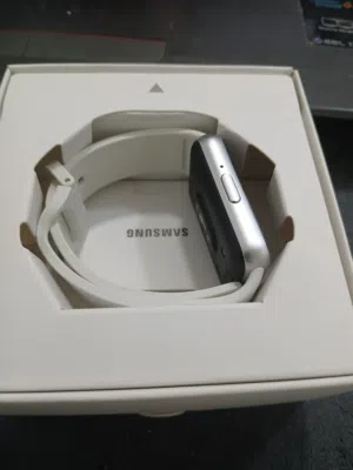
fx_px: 354
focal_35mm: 26
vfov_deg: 67.3
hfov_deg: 53.1
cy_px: 235
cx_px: 176
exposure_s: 1/50
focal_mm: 3.98
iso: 200
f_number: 1.8
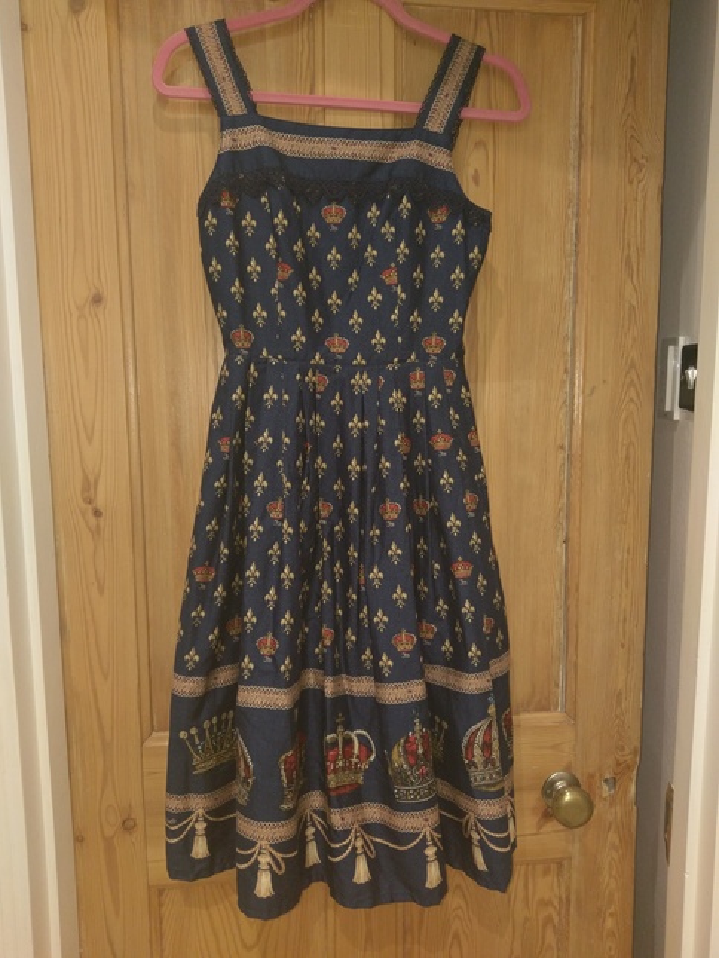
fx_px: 720
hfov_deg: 53.1
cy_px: 479
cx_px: 360
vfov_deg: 67.3
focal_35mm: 26
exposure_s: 1/25
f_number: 1.8
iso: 250
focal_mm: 4.58
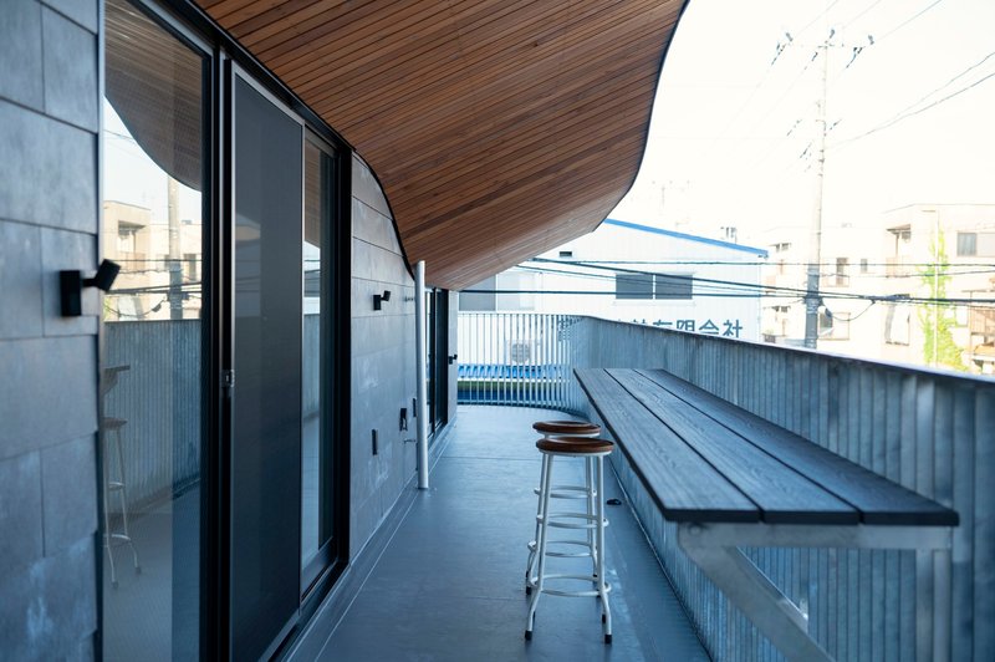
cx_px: 498
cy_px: 331
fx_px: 1215
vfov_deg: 30.5
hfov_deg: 44.5
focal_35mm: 44
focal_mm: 44
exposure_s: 1/250
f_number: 4
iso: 250
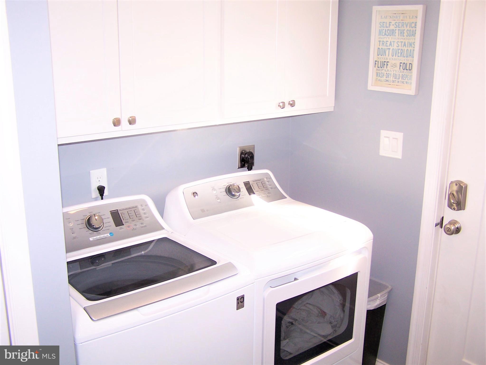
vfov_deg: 37.7
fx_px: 534
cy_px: 182
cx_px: 243
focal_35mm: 38
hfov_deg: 49.0
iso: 80
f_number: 2.8
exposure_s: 1/60
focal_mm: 6.3
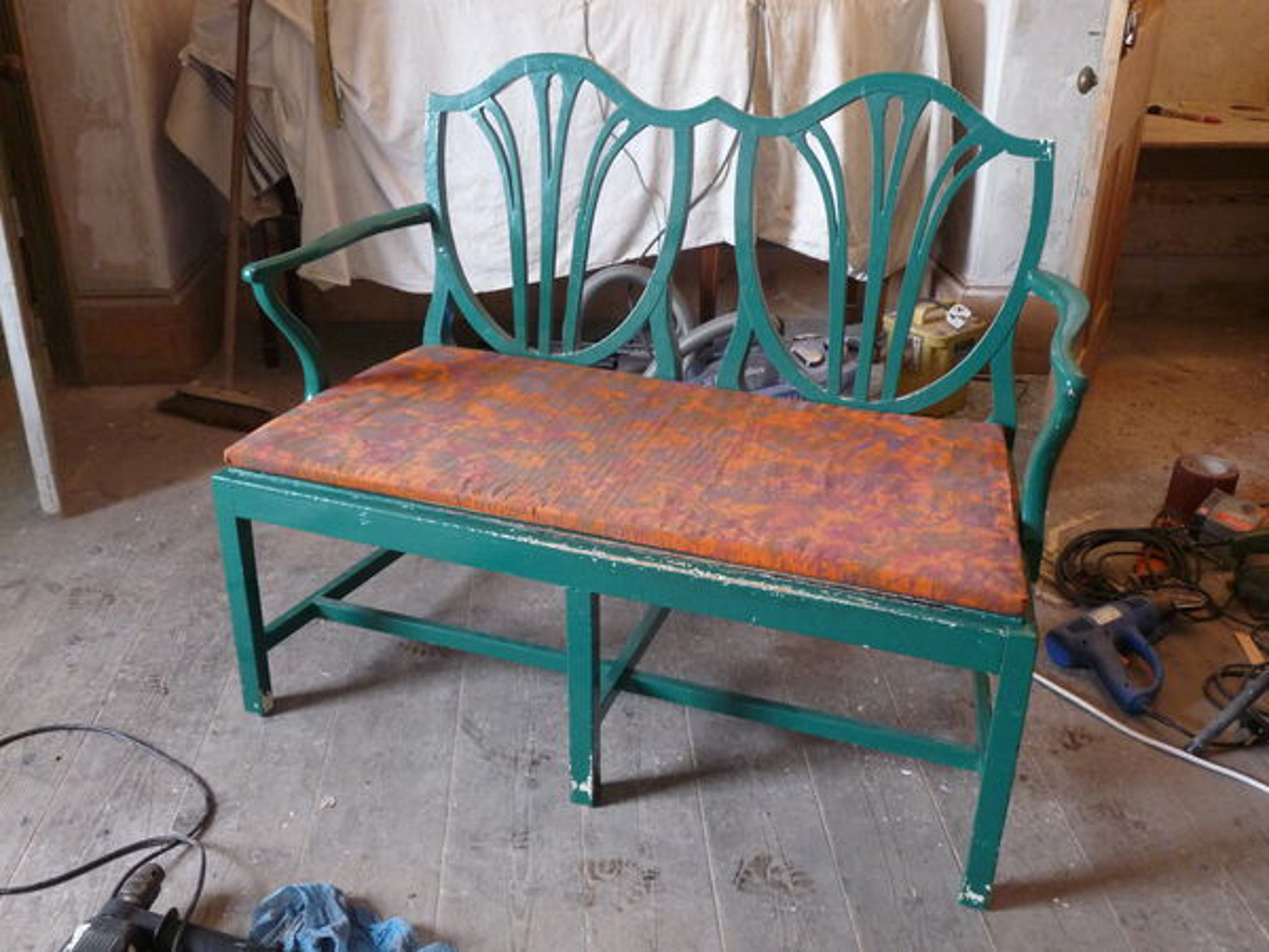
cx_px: 634
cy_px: 476
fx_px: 1173
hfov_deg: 56.8
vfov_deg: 44.2
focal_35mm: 32
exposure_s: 1/30
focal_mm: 5.6
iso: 400
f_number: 3
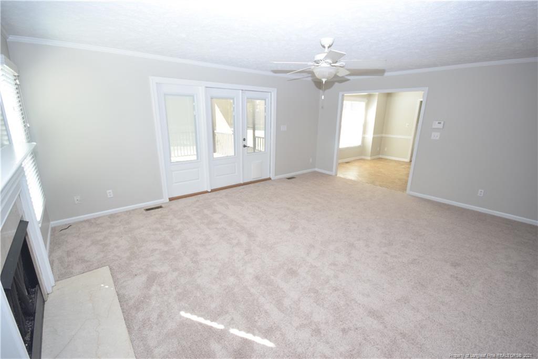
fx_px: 224
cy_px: 180
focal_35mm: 15
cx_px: 269
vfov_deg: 77.3
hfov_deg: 100.4
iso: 800
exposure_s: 1/125
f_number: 5
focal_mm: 10
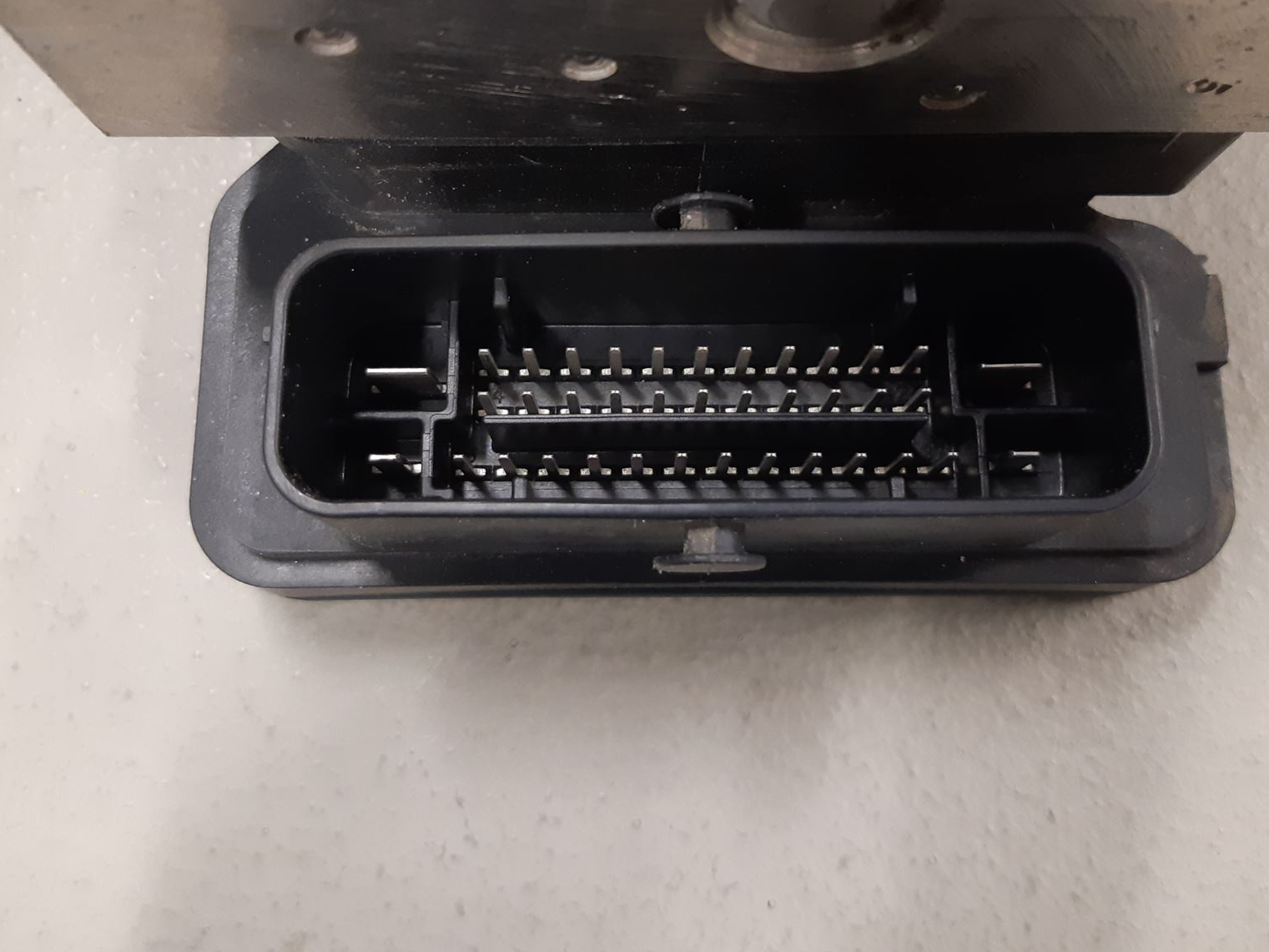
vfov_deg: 40.3
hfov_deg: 52.6
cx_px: 630
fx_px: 1283
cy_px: 339
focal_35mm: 35
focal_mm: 3.93
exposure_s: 1/50
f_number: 1.7
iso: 160
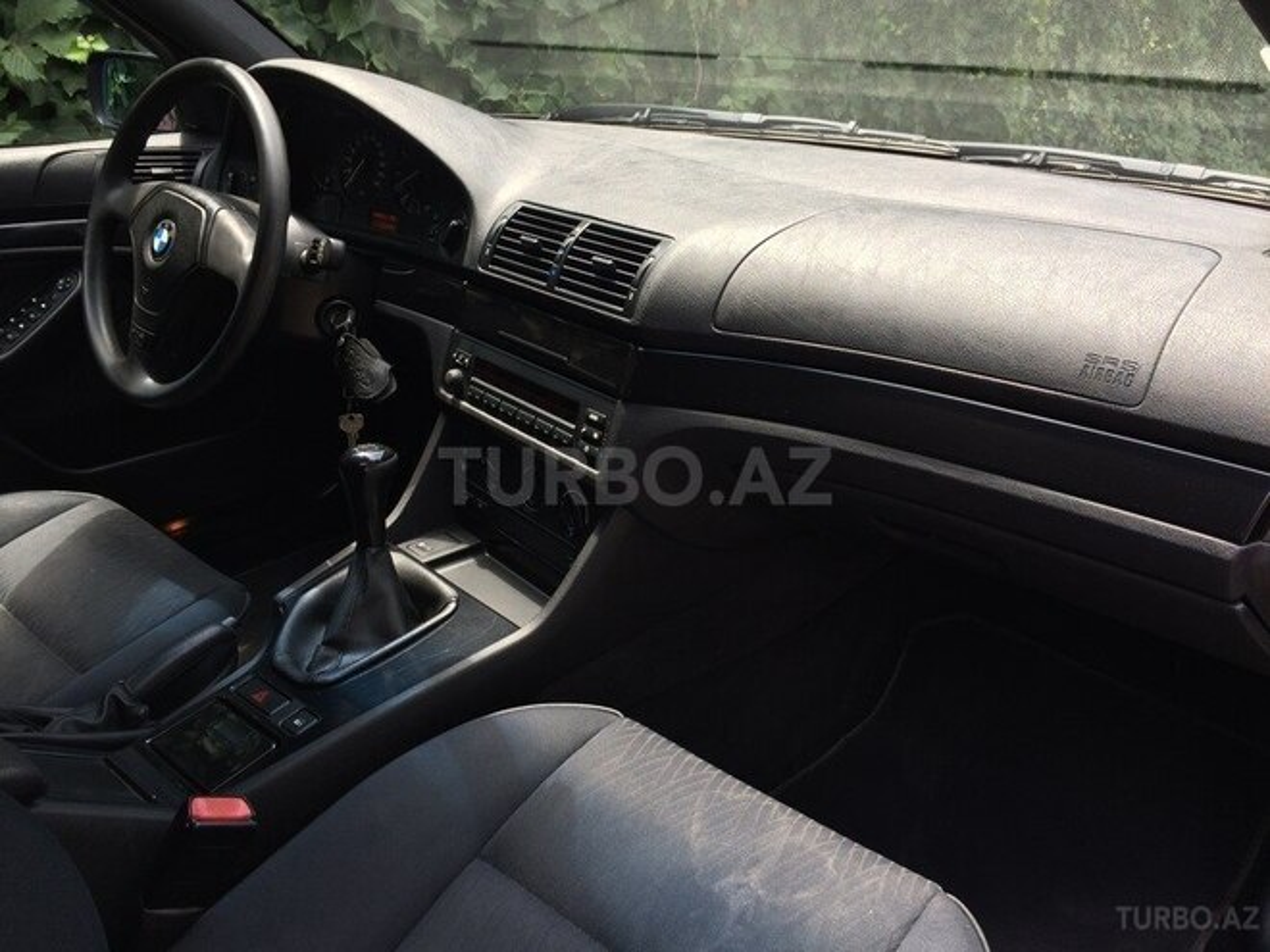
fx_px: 1064
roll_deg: -1.5
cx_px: 635
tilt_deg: -21.7
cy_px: 476
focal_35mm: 29
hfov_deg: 61.7
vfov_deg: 48.2
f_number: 2.2
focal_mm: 4.15
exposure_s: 1/163
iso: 32
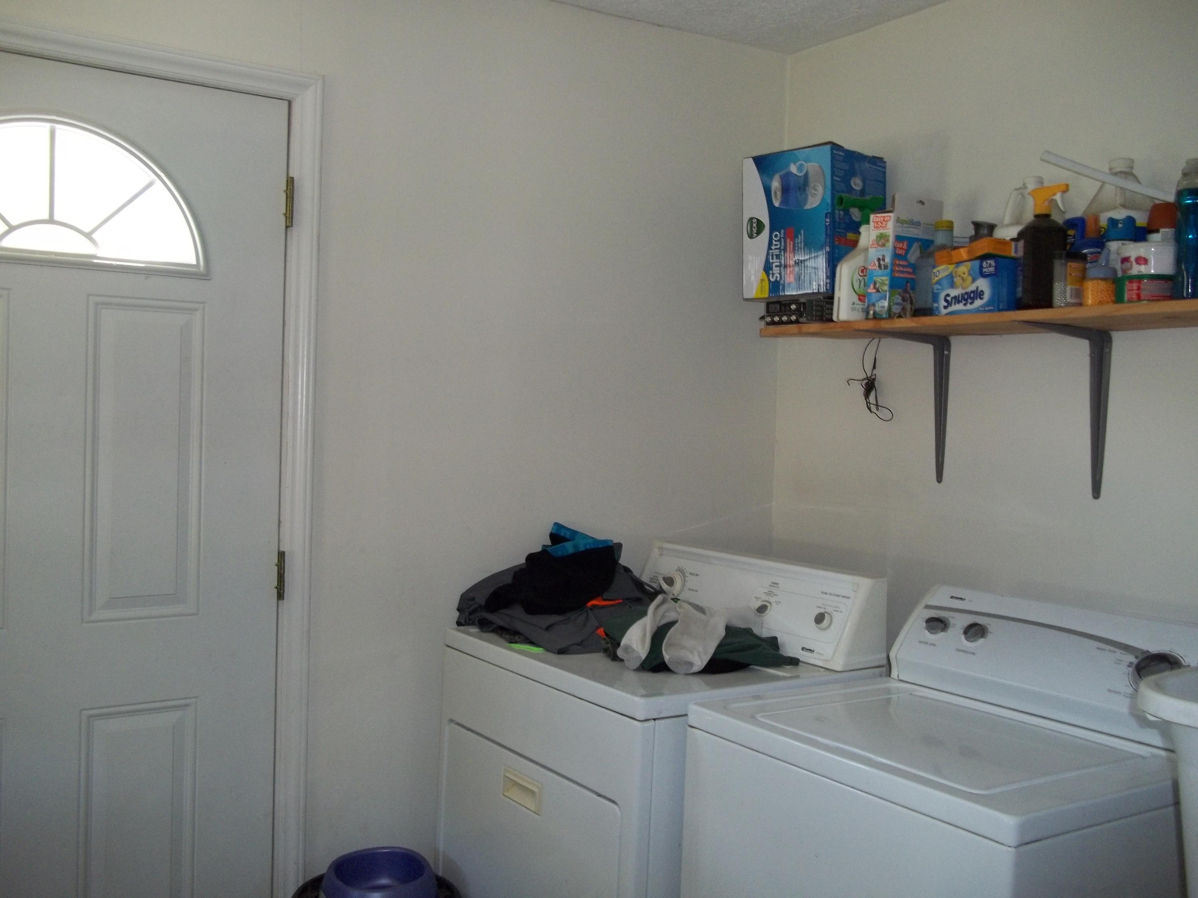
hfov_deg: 56.8
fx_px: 1107
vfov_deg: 44.2
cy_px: 449
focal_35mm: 32
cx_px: 599
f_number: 2.9
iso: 160
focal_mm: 5.7
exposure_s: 1/30
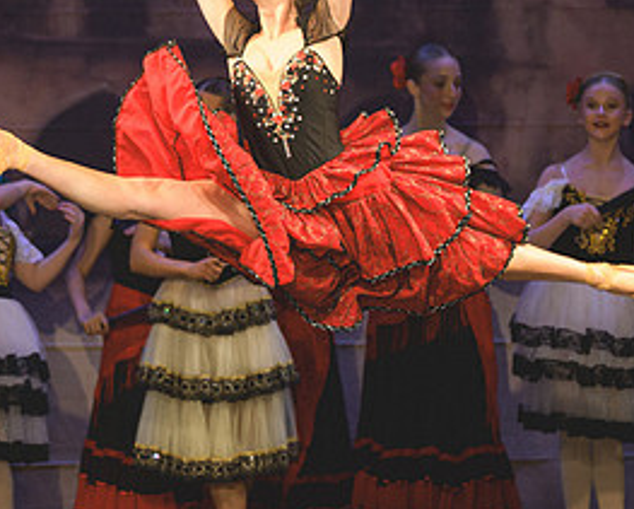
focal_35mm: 572
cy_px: 154
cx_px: 263
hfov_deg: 3.4
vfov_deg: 2.7
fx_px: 10745
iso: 1800
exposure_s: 1/400
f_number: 2.8
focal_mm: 185
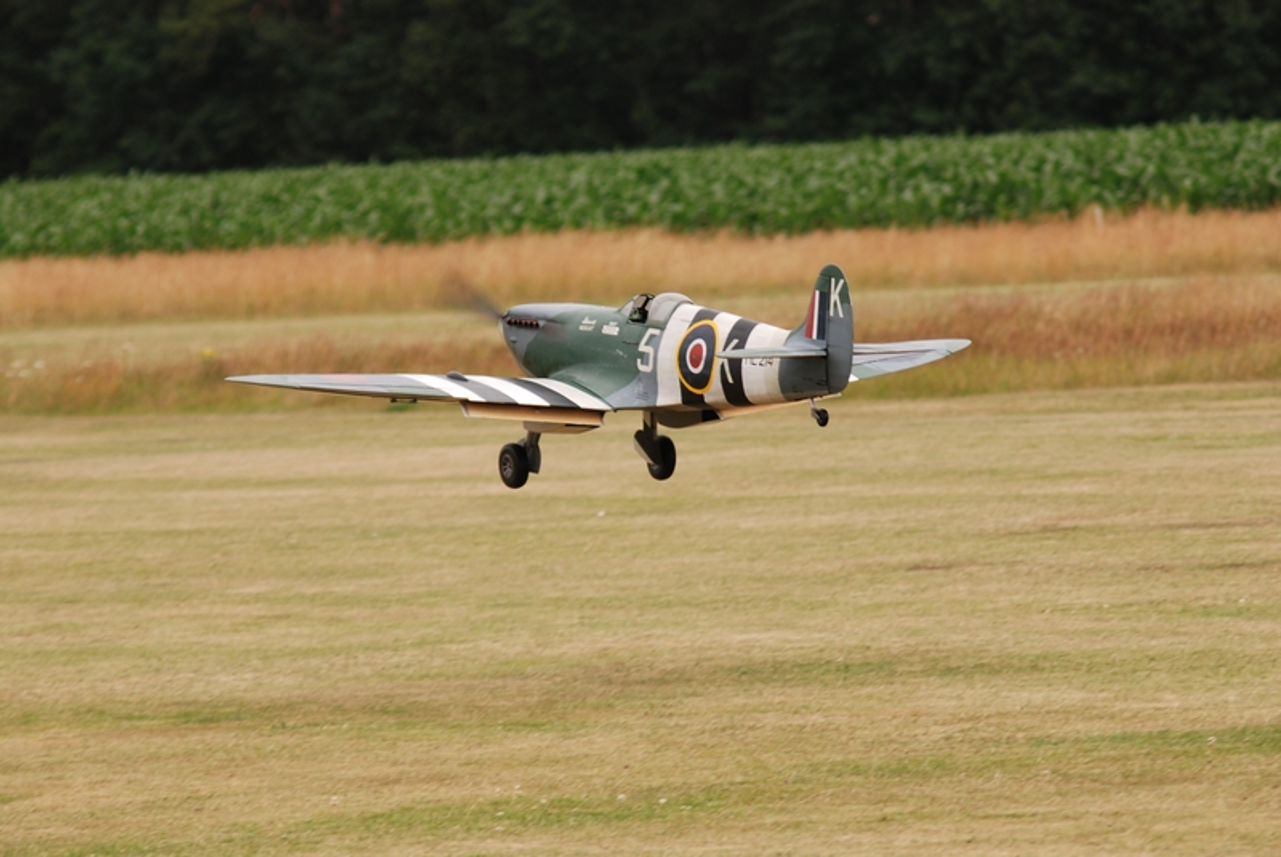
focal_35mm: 330
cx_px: 640
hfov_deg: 6.2
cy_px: 428
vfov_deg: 4.2
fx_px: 11753
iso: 200
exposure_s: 1/500
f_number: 5.6
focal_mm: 220
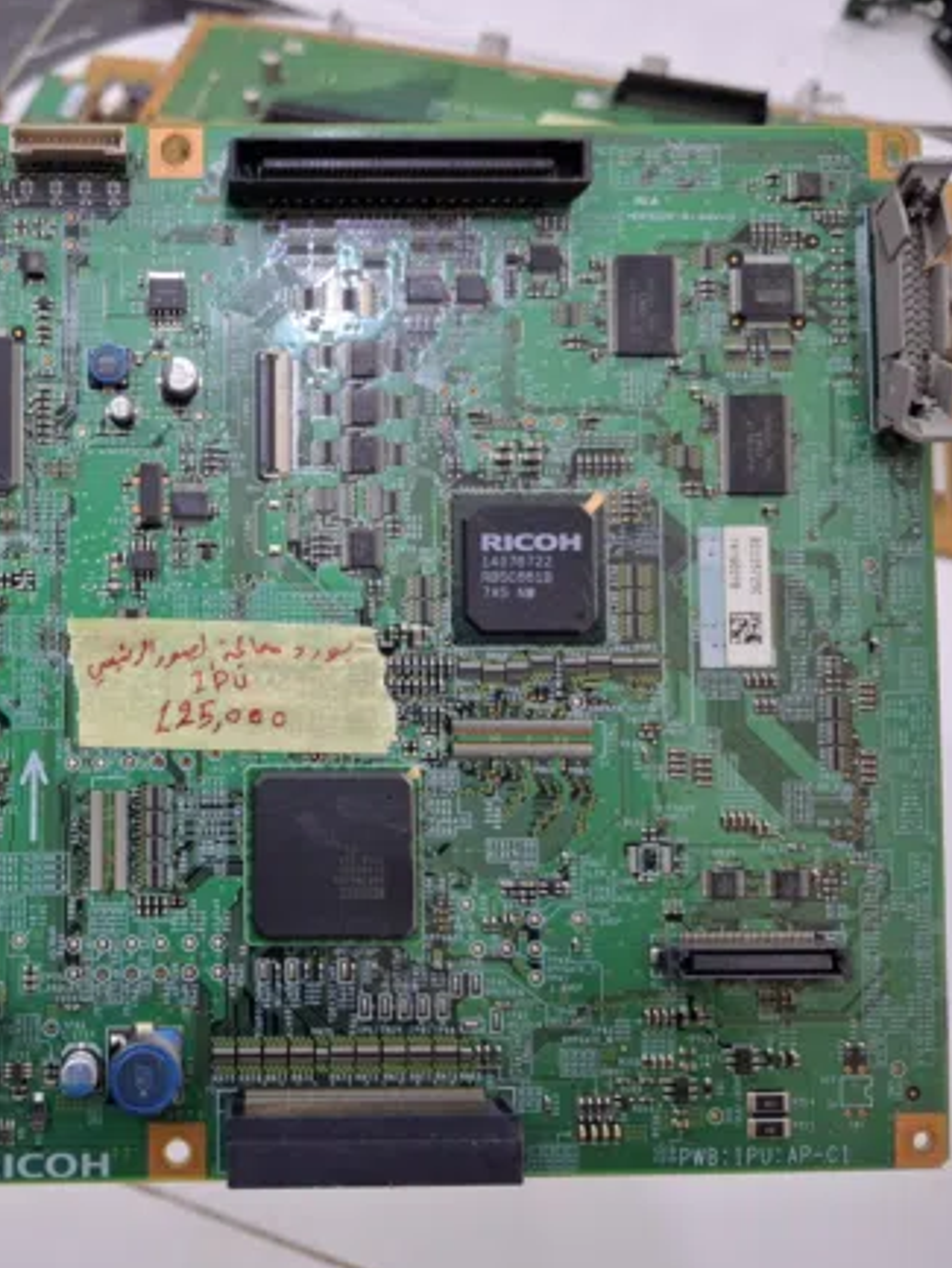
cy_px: 583
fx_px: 1246
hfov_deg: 40.4
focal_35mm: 34
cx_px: 220
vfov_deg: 53.9
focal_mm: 5.54
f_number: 1.8
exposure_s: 1/50
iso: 200
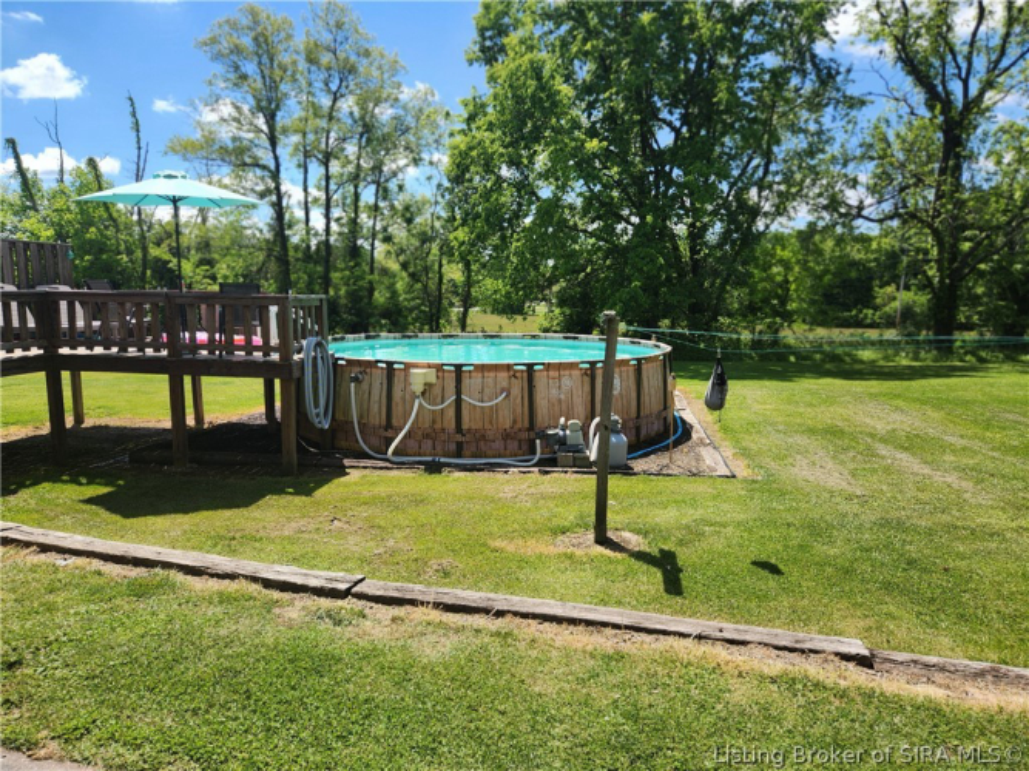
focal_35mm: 23
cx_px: 514
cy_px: 386
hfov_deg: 73.9
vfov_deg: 58.9
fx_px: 684
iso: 20
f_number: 1.8
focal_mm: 5.4
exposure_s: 1/1228
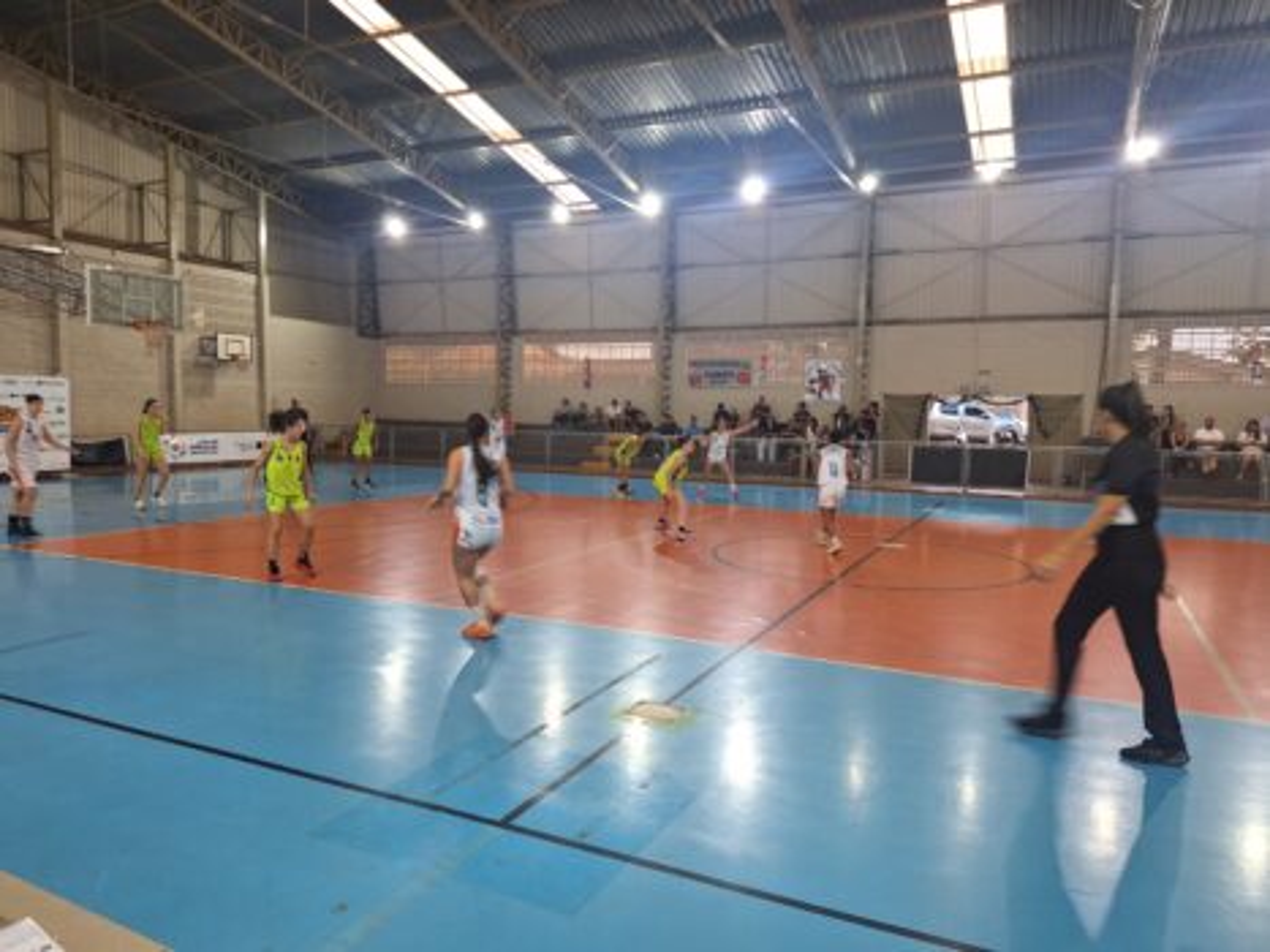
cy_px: 476
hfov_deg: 73.9
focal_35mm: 23
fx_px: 844
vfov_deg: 58.9
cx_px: 635
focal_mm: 5.54
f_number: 1.8
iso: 200
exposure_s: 1/40
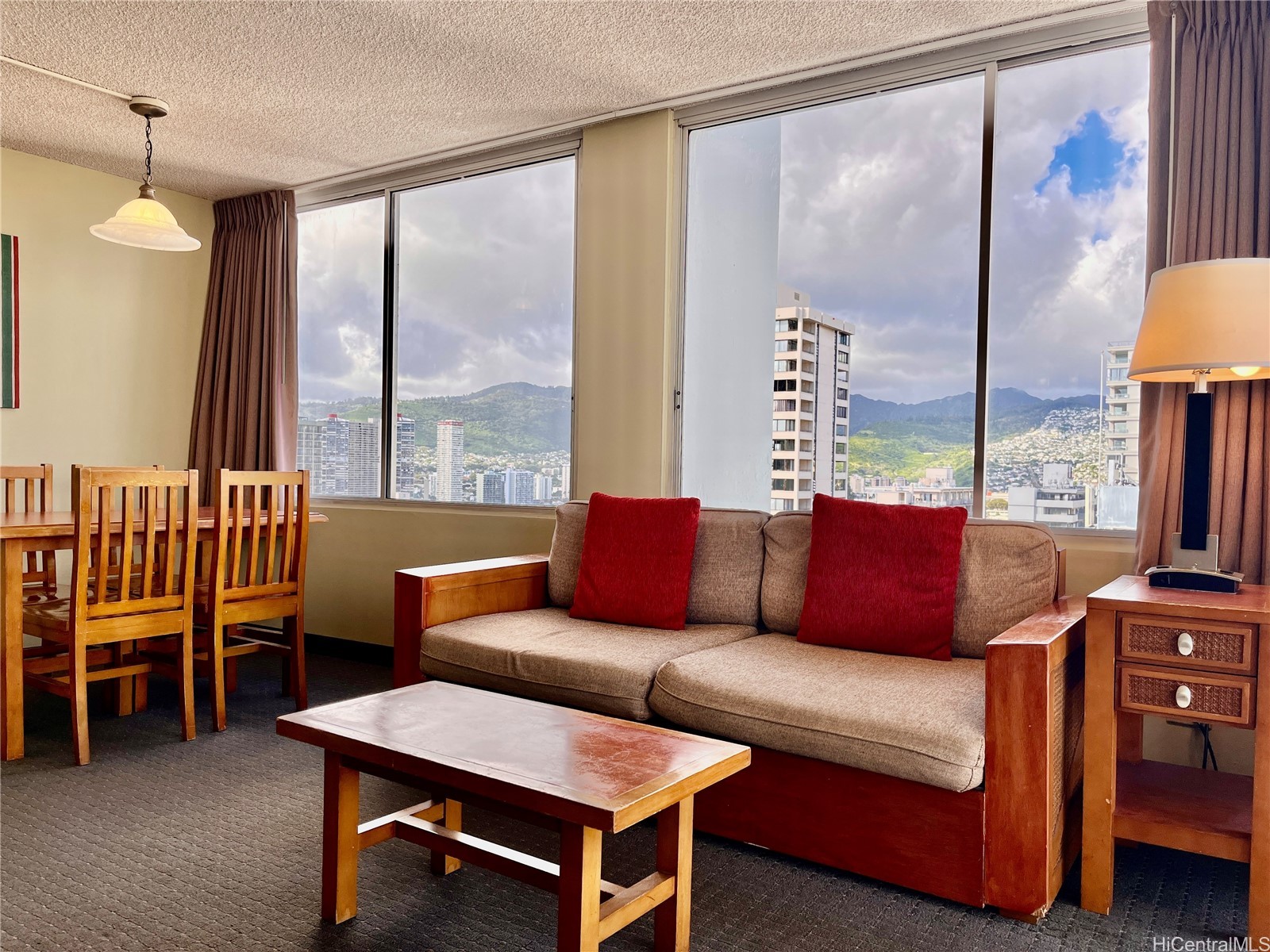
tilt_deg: -0.6
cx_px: 635
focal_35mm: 26
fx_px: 954
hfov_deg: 67.3
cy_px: 476
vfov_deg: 53.1
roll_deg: -1.5
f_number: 1.6
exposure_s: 1/727
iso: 50
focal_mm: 5.1
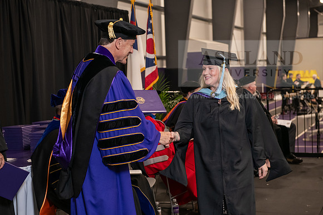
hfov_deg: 28.8
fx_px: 628
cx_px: 162
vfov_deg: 19.5
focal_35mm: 70
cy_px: 108
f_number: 5
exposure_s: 1/125
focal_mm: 70
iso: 2000
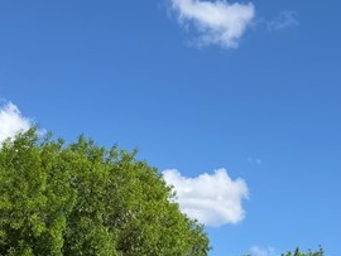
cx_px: 138
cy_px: 352
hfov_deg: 21.5
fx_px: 897
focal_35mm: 91
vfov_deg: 15.3
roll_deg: -1.5
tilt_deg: +5.0
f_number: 1.78
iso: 80
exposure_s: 1/3759
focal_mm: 6.76
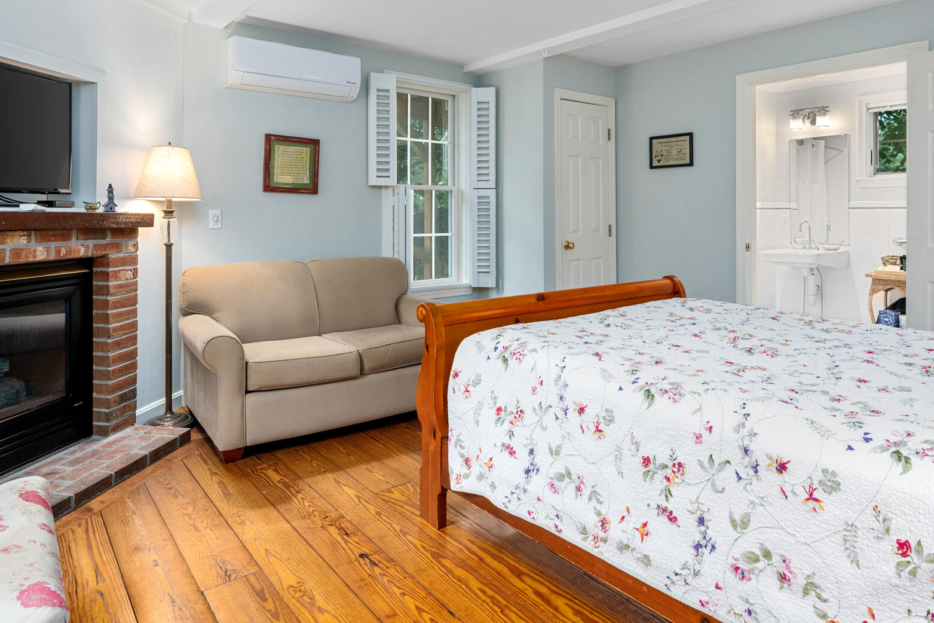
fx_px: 623
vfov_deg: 52.1
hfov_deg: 73.7
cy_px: 206
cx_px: 457
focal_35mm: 24
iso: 400
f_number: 8
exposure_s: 1/3
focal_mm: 15
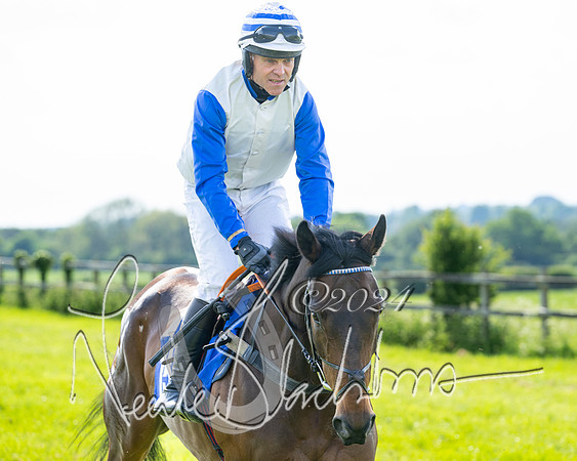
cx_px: 296
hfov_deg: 11.1
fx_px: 2980
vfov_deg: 8.8
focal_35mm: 175
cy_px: 230
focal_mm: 155
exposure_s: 1/500
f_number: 5
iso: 200
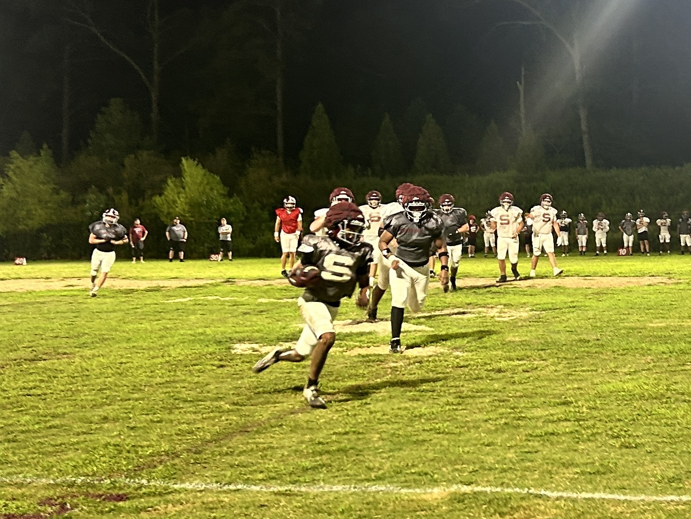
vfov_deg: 53.1
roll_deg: +2.1
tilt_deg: -0.4
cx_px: 346
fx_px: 519
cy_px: 260
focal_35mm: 26
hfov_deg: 67.3
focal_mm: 5.7
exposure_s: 1/63
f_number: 1.5
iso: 125
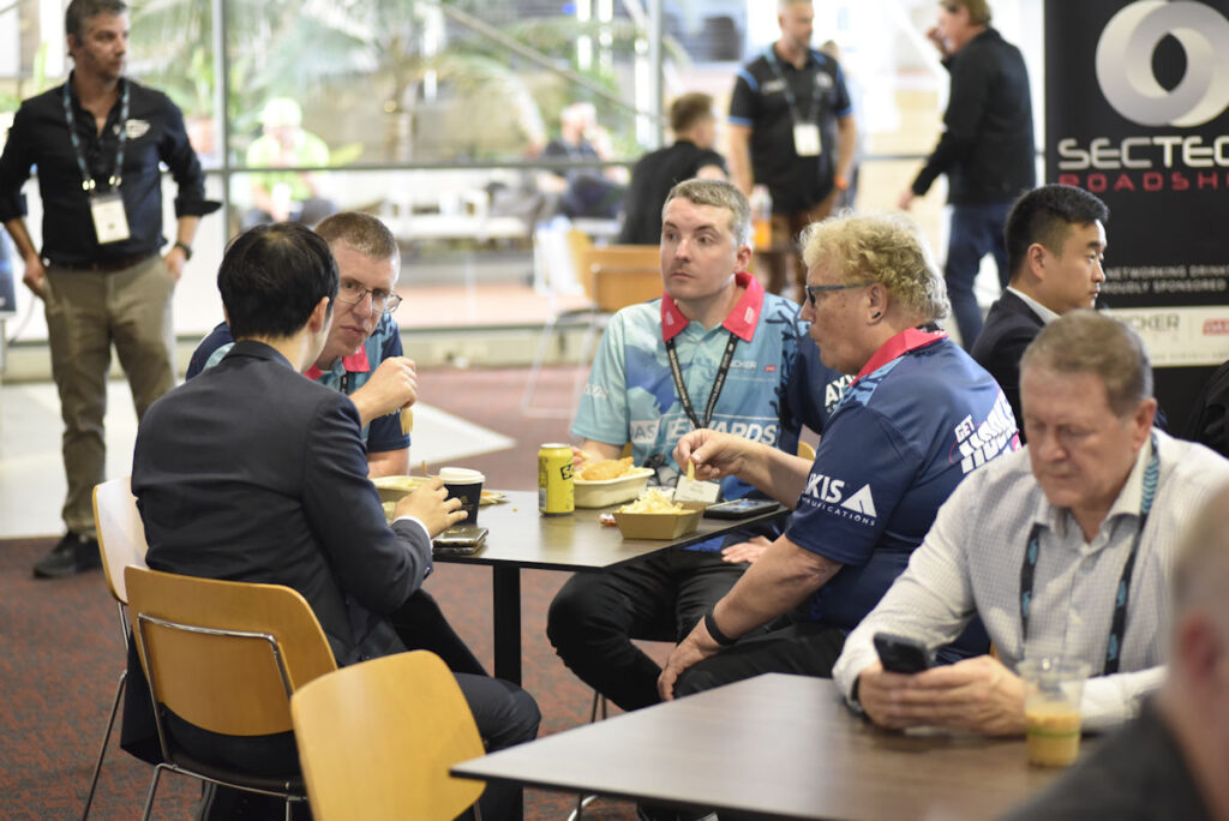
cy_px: 410
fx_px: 3416
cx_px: 614
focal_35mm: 100
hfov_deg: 20.4
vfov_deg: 13.7
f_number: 2.8
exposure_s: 1/125
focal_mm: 100
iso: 3600
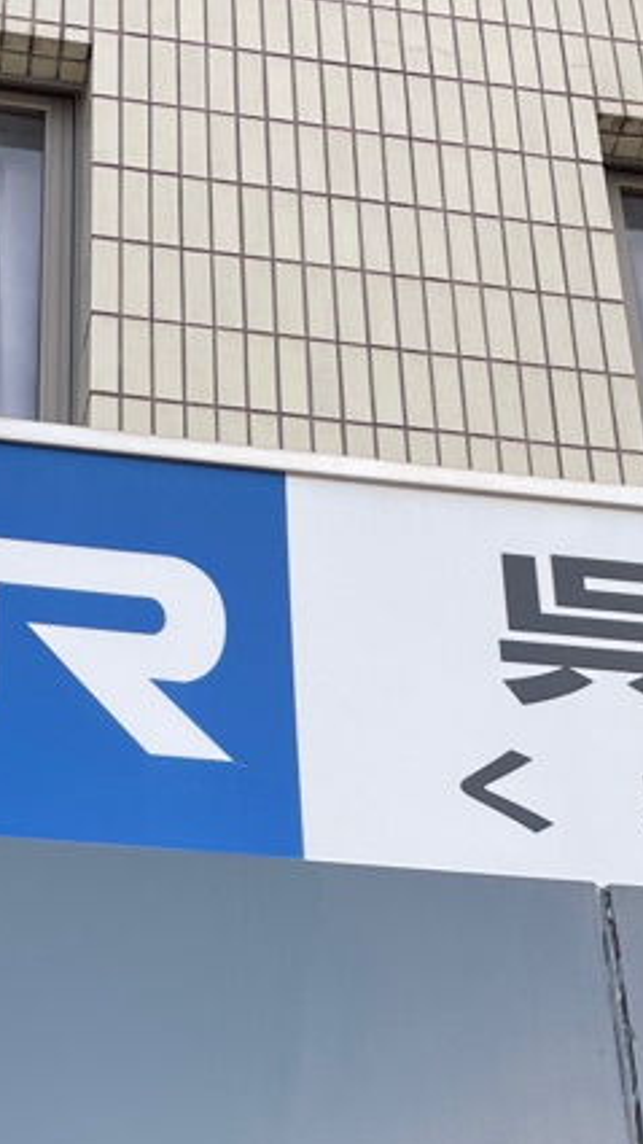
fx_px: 2425
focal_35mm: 80
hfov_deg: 15.1
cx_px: 291
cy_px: 950
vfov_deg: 26.0
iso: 40
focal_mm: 4.2
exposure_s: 1/241
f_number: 1.6
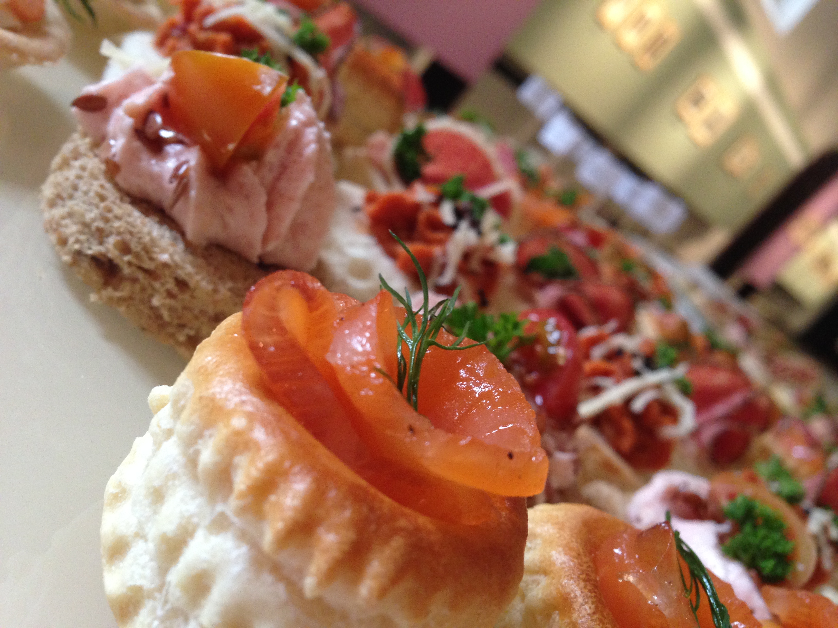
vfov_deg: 42.9
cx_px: 419
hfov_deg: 55.4
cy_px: 314
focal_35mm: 33
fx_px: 799
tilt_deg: -19.5
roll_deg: -41.1
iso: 200
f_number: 2.4
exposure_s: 1/20
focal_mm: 4.12
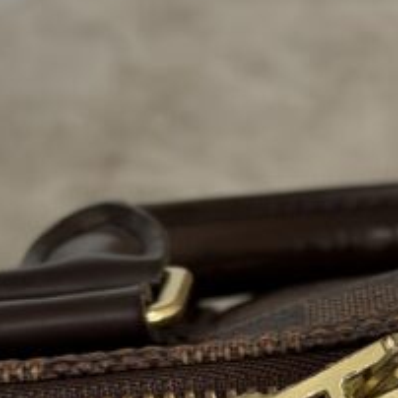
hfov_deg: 10.3
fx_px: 2185
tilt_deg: -45.5
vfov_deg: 10.3
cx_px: 459
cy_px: 378
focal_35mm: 168
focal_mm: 6.76
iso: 100
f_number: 1.78
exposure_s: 1/60
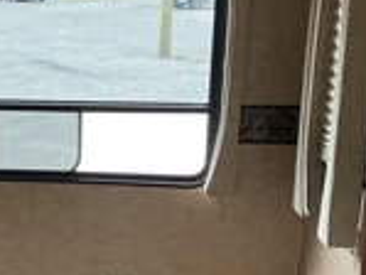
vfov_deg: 18.9
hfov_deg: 23.4
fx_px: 825
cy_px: 120
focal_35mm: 78
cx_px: -39
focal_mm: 3
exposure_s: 1/72
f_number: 1.8
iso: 64
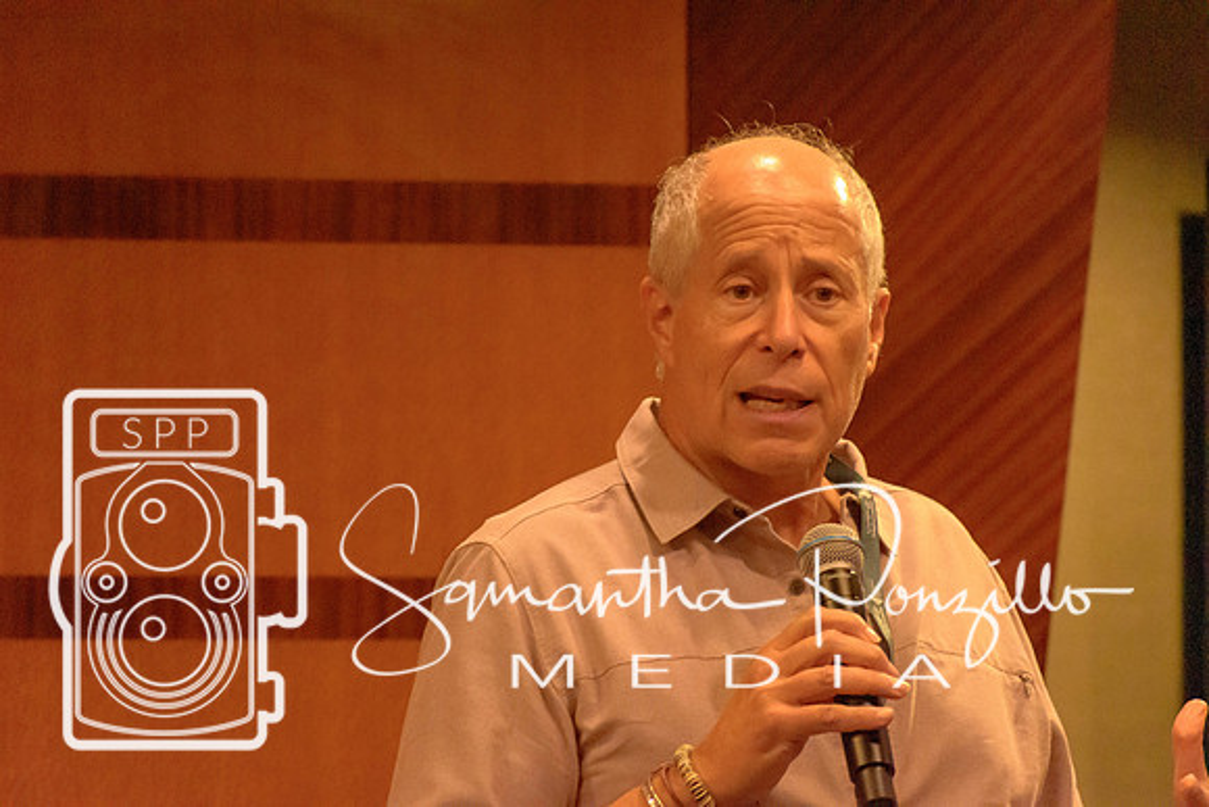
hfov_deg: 6.0
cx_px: 604
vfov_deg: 4.0
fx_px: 11590
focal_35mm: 345
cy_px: 404
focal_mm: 230
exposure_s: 1/200
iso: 12800
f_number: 5.6
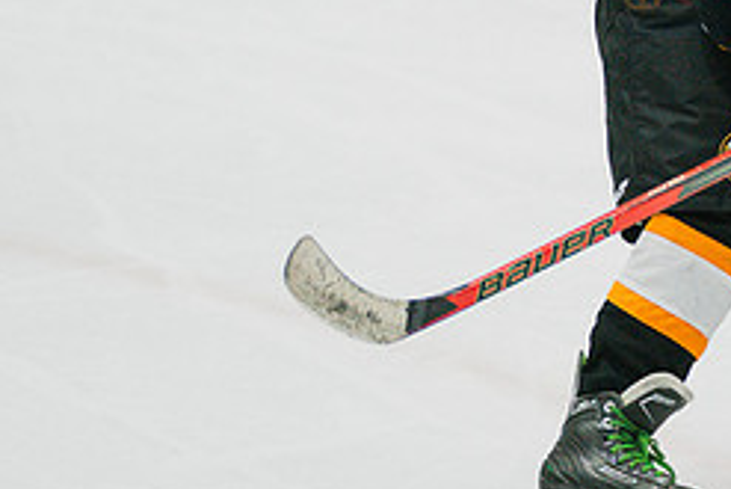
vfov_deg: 3.0
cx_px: 752
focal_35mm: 453
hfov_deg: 4.5
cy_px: -104
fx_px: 9203
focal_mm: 166
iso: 3200
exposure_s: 1/1600
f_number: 3.2
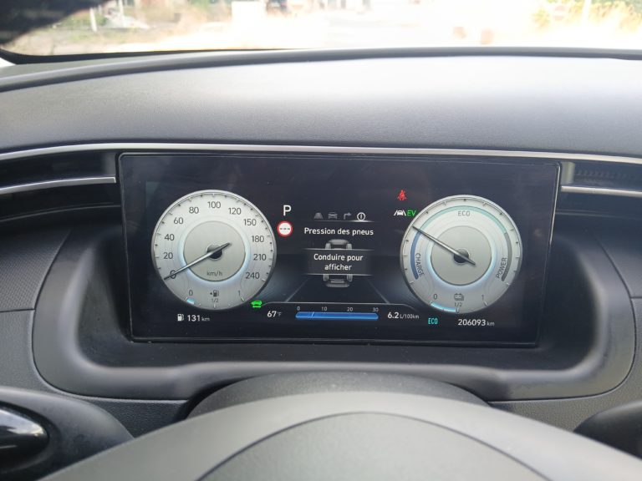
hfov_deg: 67.3
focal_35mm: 26
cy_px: 240
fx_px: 482
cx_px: 321
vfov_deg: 53.1
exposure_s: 1/50
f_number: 1.8
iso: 80
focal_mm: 3.98
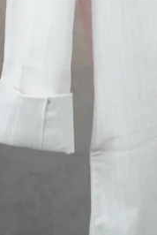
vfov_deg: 10.2
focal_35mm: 197
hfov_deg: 6.9
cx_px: 223
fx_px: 1285
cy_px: -65
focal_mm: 50
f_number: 8
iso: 1600
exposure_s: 1/161
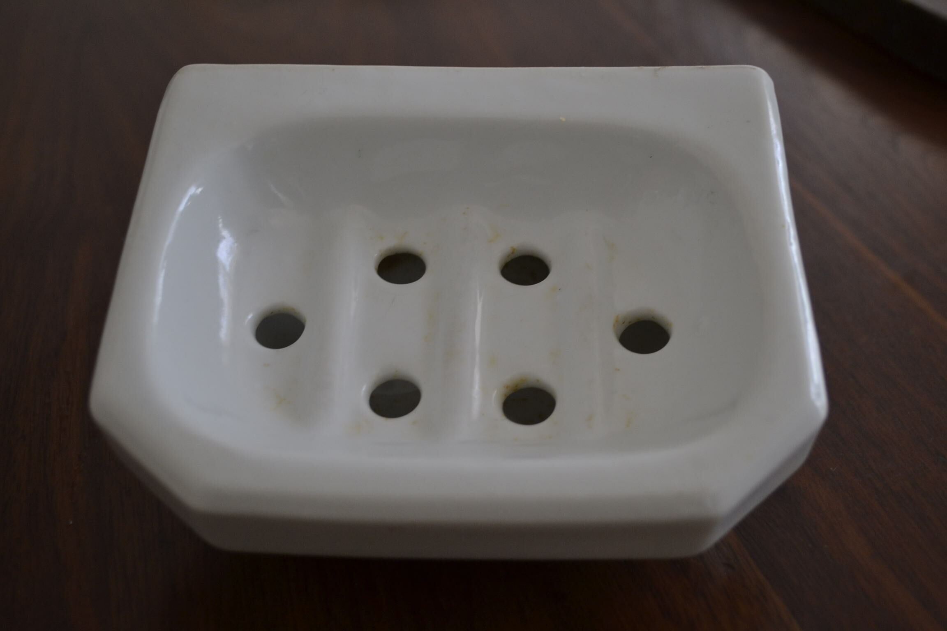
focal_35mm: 48
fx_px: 1263
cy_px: 316
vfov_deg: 28.1
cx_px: 474
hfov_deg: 41.1
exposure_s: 1/60
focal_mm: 32
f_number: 4.8
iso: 500
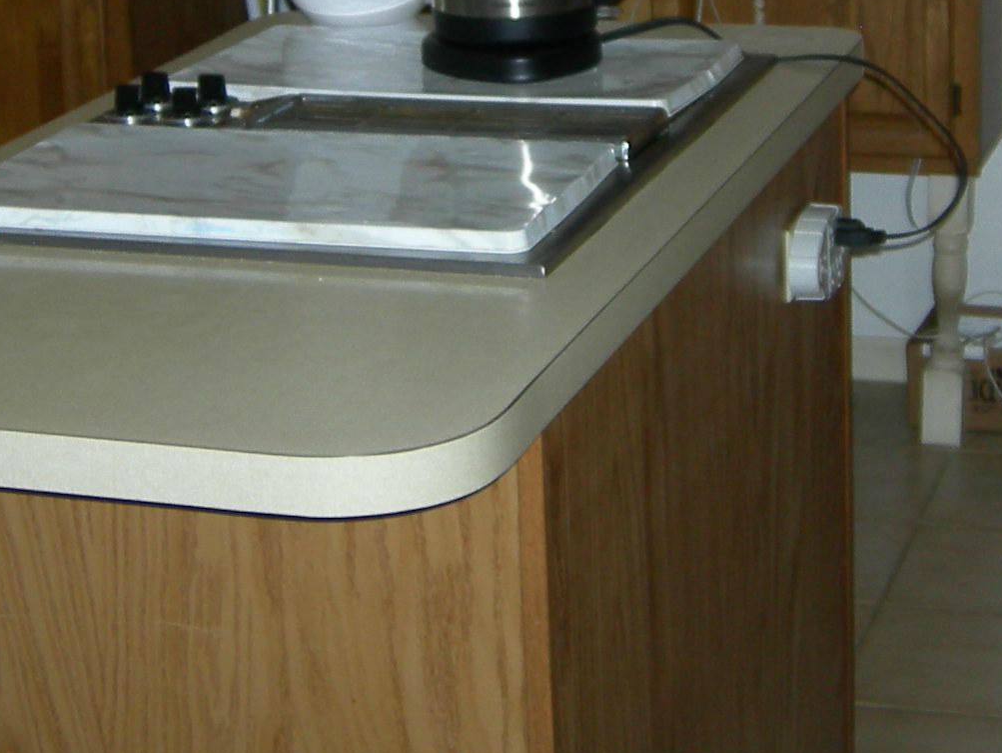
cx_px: 534
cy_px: -94
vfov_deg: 15.4
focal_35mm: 93
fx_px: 2693
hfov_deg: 21.1
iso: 64
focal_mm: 7.5
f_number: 2.7
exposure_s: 1/60.1
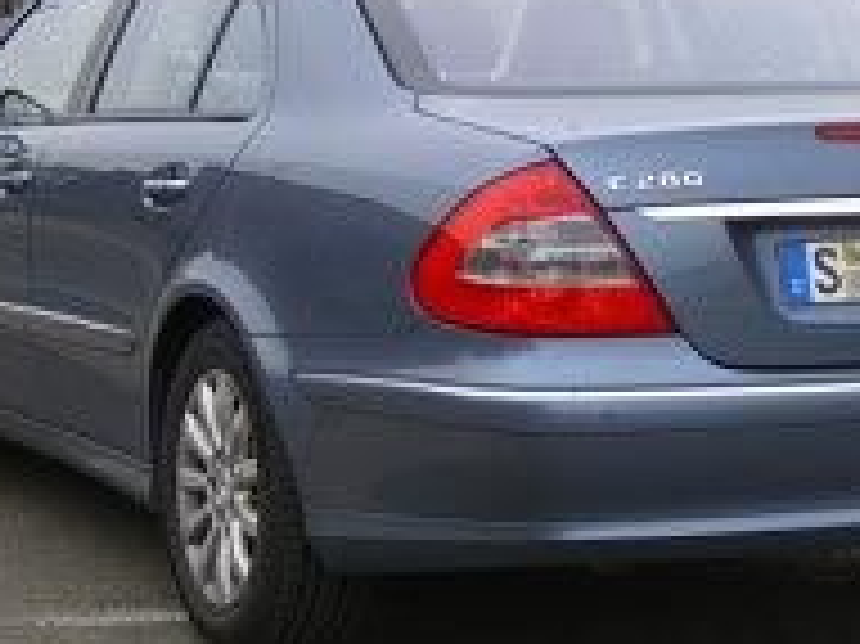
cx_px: 527
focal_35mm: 134
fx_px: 3327
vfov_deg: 11.0
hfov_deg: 14.7
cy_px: 117
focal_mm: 11.8
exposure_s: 1/320
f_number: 3.6
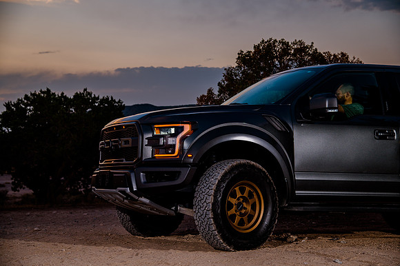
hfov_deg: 30.5
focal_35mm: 66
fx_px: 733
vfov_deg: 20.6
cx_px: 200
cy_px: 133
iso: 200
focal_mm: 66
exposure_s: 1/160
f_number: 5.6
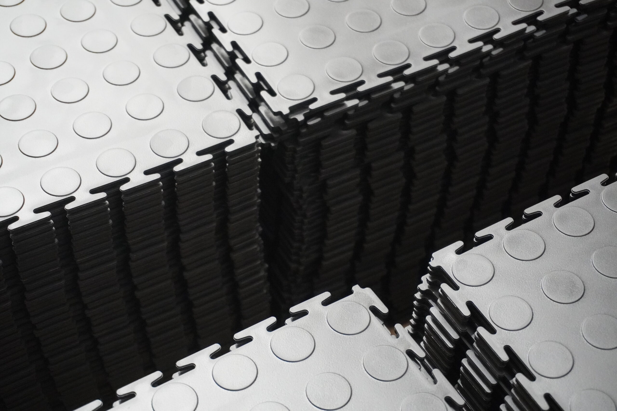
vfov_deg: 18.2
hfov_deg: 27.0
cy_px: 206
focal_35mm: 75
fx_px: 1285
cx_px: 308
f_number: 5.6
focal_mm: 50
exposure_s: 1/80
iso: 6400
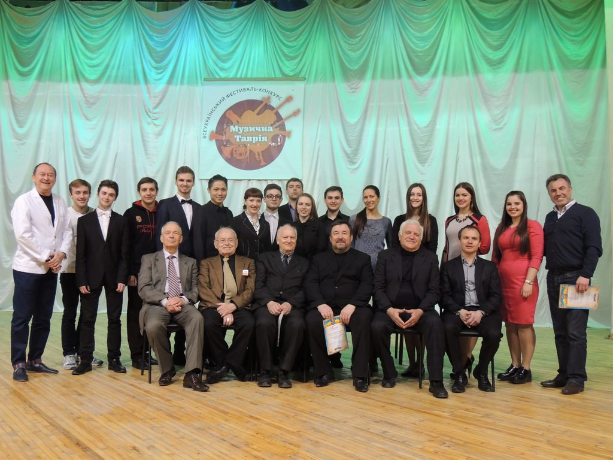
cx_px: 306
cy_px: 230
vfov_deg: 42.9
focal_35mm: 33
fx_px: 584
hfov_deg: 55.4
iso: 400
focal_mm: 5.8
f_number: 3.2
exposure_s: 1/25
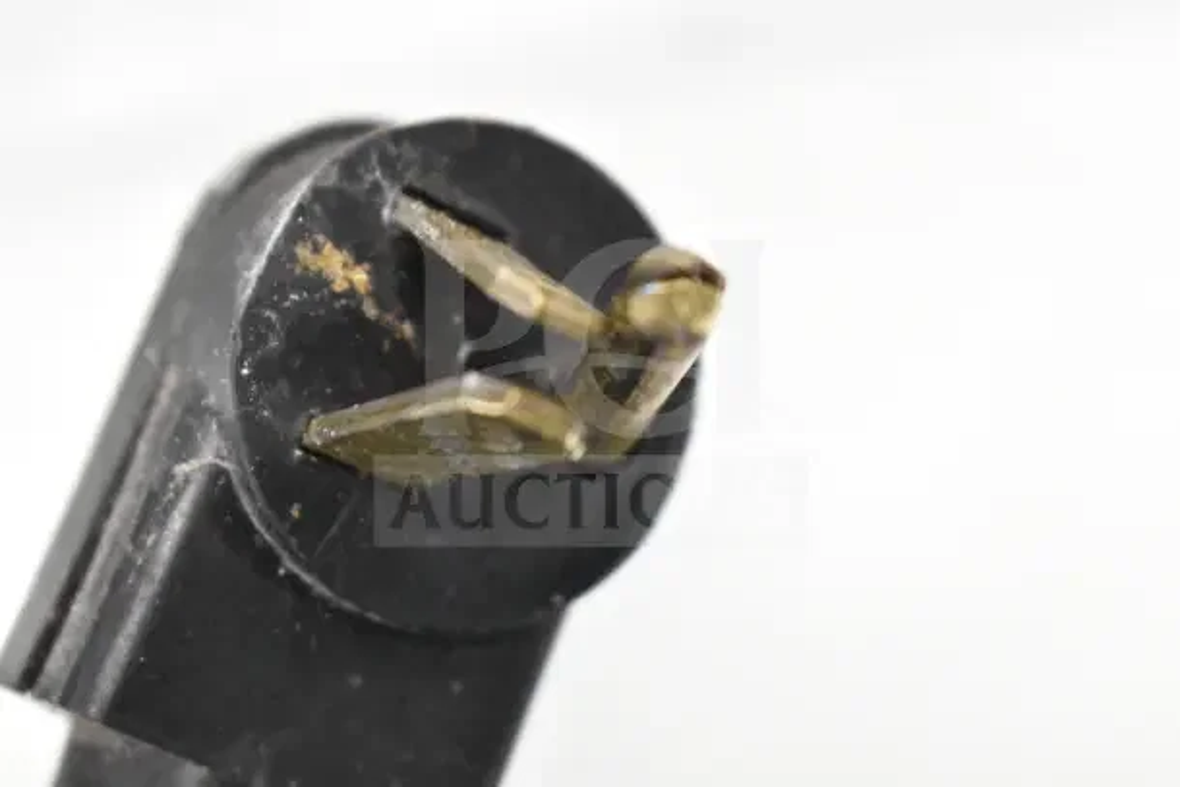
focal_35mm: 82
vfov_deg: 16.6
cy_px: 394
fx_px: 2705
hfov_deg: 24.6
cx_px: 590
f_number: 5.6
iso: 9000
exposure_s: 1/100
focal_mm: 55
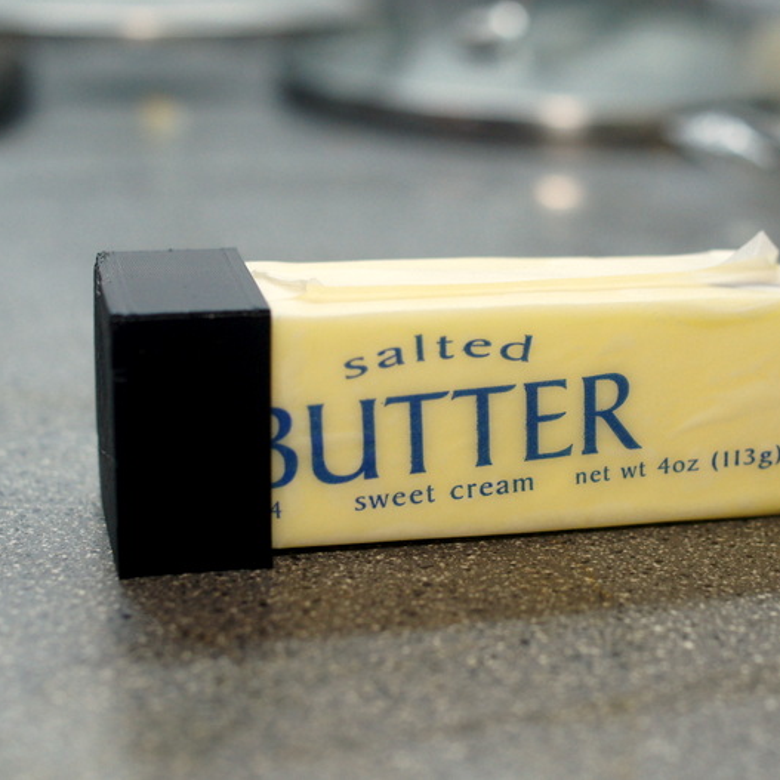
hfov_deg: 25.5
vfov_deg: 25.5
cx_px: 423
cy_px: 388
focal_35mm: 68
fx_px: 1724
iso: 640
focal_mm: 35
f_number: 4
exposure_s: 1/60
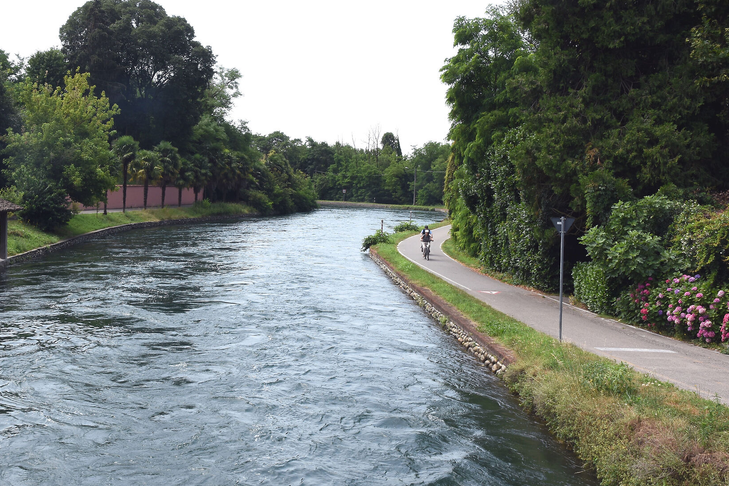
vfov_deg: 30.5
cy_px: 231
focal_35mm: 44
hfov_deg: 43.9
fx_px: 891
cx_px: 245
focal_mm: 20
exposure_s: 1/80
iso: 125
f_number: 13
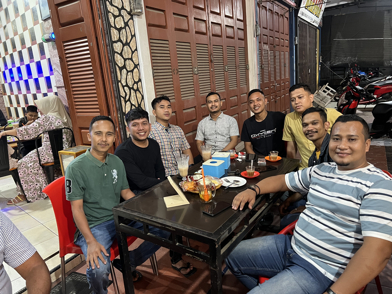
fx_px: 294
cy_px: 147
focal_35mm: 26
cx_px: 196
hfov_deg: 67.3
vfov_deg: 53.1
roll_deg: +5.9
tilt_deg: -14.1
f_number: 1.5
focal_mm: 5.7
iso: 500
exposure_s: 1/33
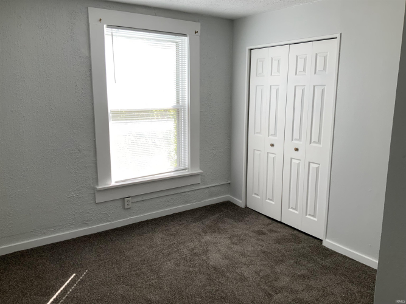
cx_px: 203
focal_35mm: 29
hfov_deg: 61.7
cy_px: 152
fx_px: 340
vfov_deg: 48.2
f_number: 1.8
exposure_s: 1/120
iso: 16
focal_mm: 3
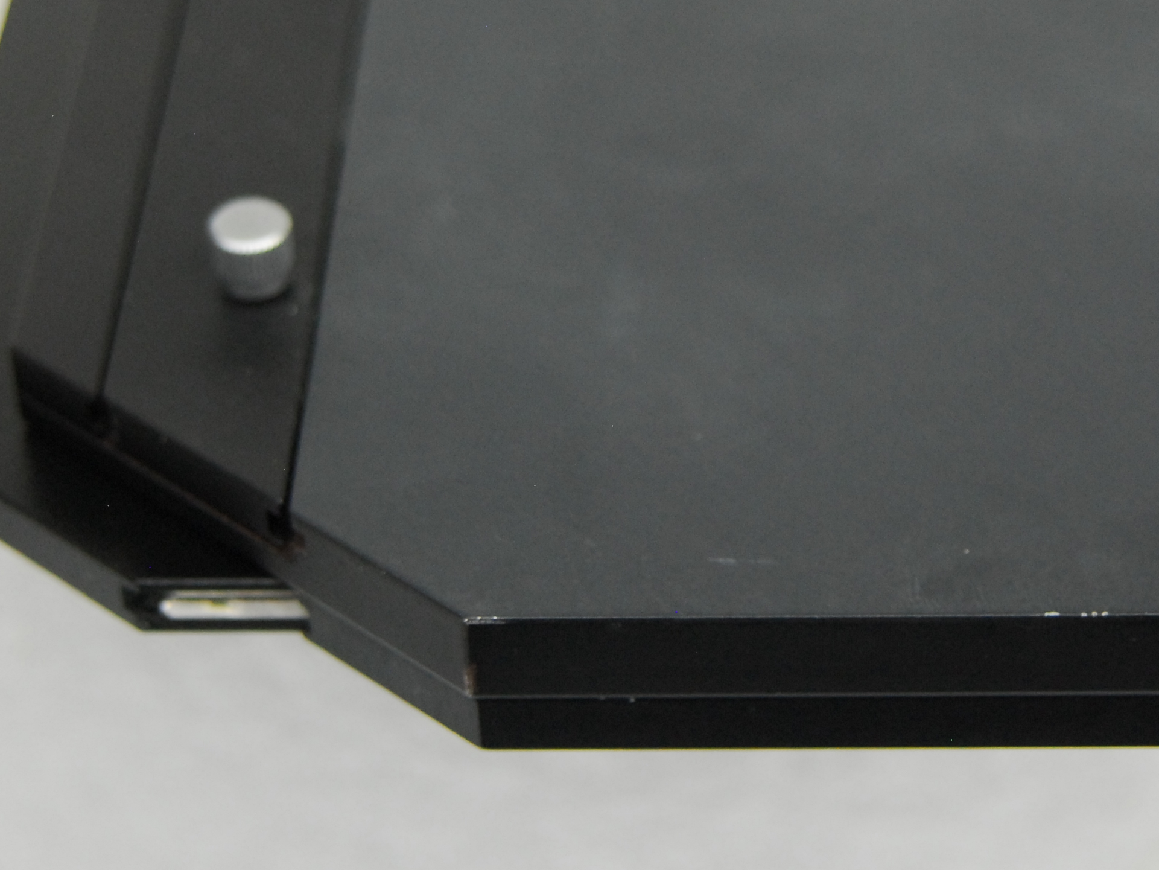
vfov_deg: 11.3
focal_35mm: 131
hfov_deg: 15.0
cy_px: 162
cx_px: 782
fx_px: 4385
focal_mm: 45
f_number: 3.5
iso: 800
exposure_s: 1/125
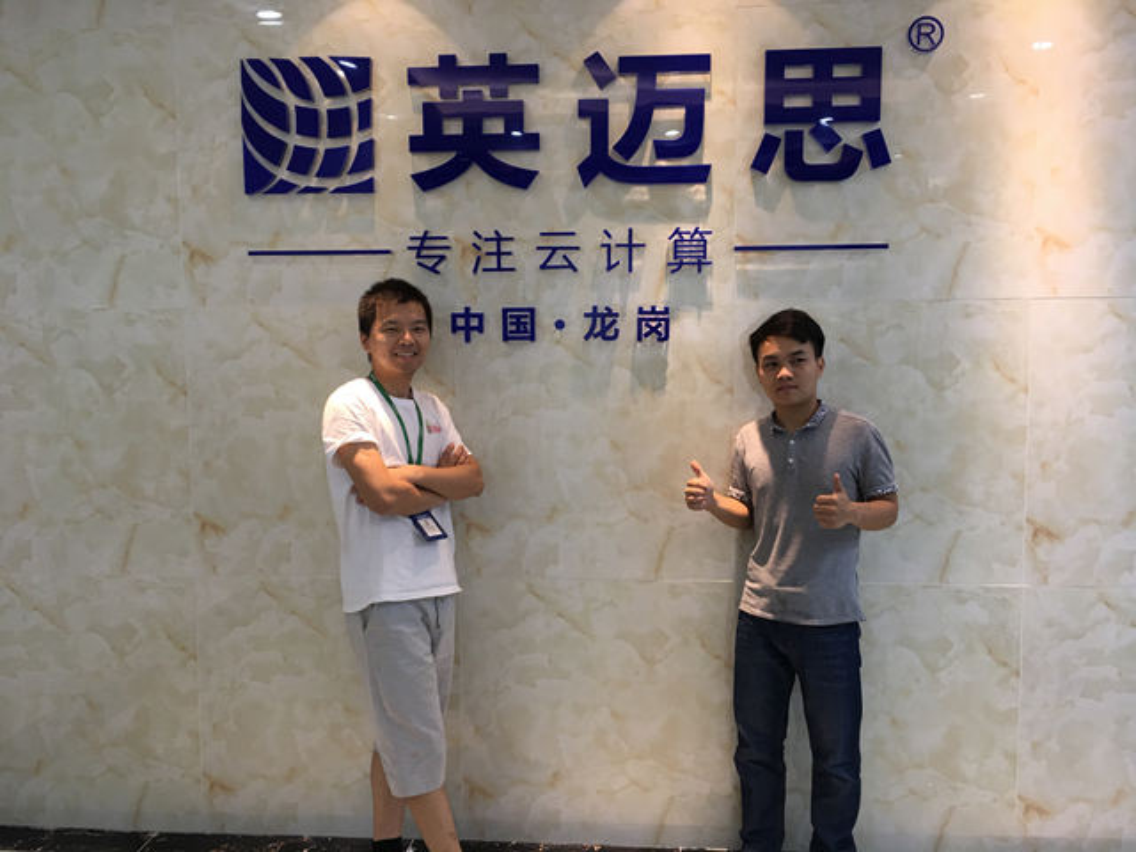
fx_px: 952
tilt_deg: -3.2
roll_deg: +0.5
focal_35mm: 29
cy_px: 426
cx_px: 568
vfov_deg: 48.2
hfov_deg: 61.7
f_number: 2.2
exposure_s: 1/33
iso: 32
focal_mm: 4.15
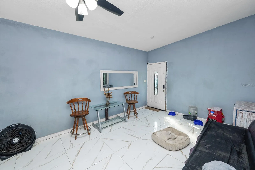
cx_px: 128
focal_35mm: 14
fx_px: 99
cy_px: 85
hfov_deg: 104.3
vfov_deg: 81.2
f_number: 5.6
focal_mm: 14
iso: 250
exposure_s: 1/60
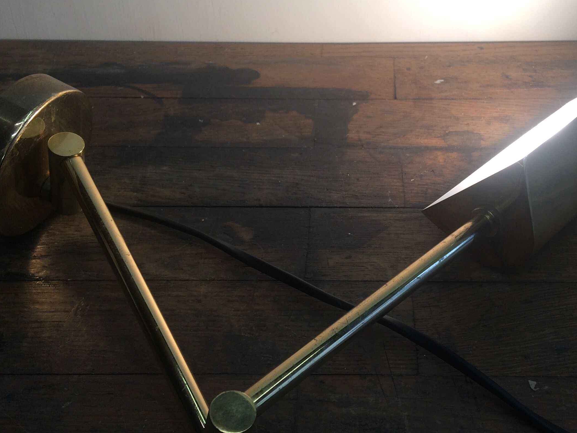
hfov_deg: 41.9
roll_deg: +1.0
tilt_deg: -41.3
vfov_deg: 32.2
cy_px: 207
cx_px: 336
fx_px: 750
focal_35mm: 45
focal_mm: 4.15
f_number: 2.2
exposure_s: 1/100
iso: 40
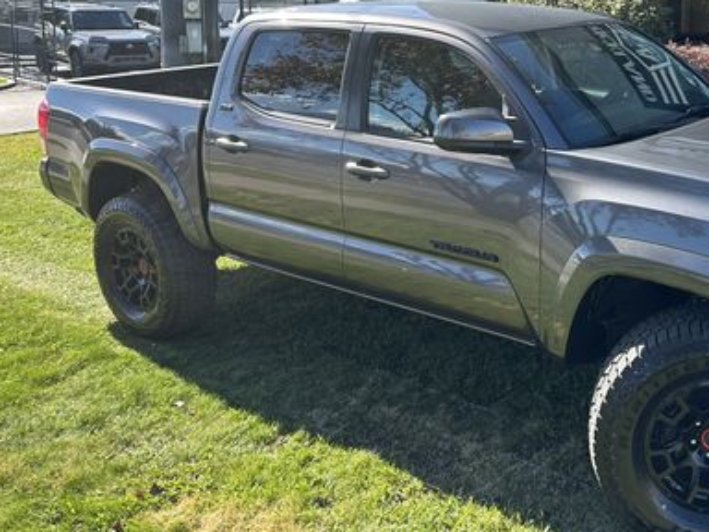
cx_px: 558
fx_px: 819
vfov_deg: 34.8
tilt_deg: -6.0
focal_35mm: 40
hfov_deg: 44.7
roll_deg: -0.6
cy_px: 107
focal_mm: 6.86
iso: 80
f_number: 1.78
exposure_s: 1/797
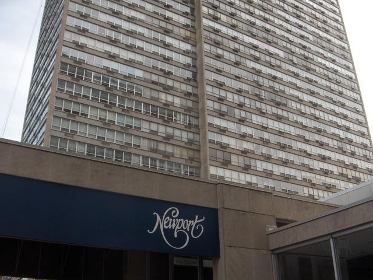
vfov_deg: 36.8
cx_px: 186
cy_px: 140
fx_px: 420
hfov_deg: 47.9
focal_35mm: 39
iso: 100
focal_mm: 8
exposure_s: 1/348
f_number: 4.8
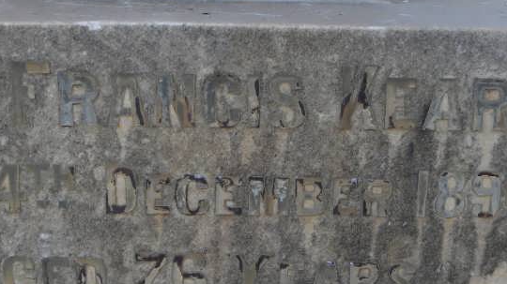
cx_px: 230
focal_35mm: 63
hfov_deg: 33.3
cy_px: 129
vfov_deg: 19.1
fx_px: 846
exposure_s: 1/128
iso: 64
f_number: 4
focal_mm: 4.6
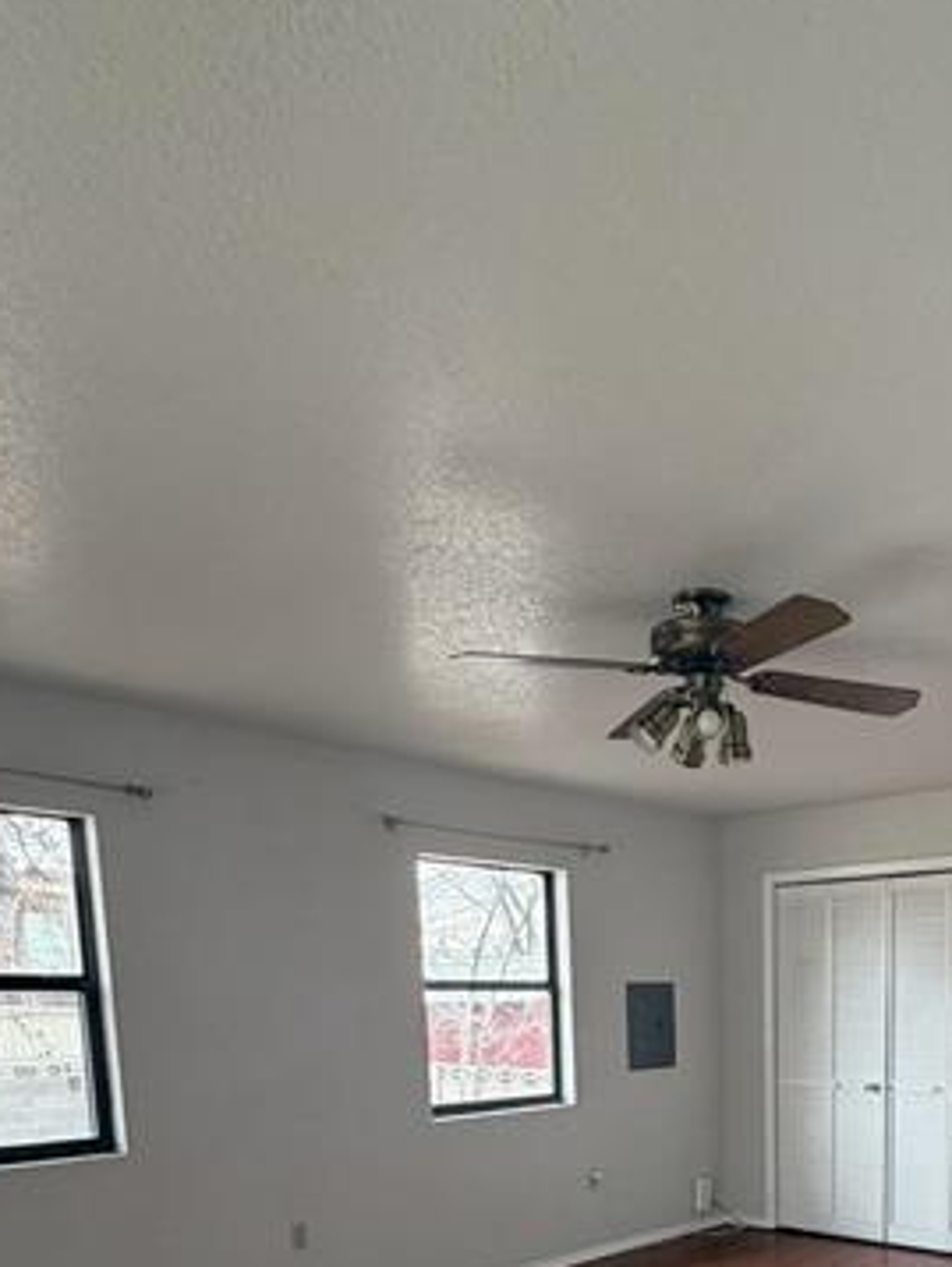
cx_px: 747
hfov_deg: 44.8
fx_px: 1099
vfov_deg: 52.0
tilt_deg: -8.8
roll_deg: +1.5
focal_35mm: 30
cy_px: 1164
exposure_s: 1/120
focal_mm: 2.22
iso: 200
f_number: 2.2
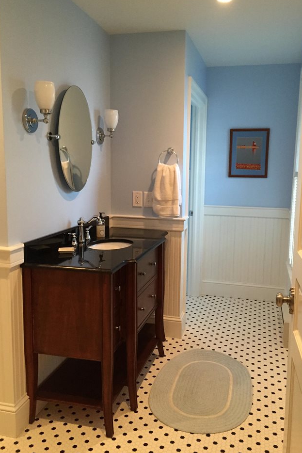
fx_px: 390
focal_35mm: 31
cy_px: 221
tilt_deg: -7.3
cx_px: 164
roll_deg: -0.8
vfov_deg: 60.3
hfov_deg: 42.3
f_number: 2.2
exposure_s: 1/30
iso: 200
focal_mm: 4.15
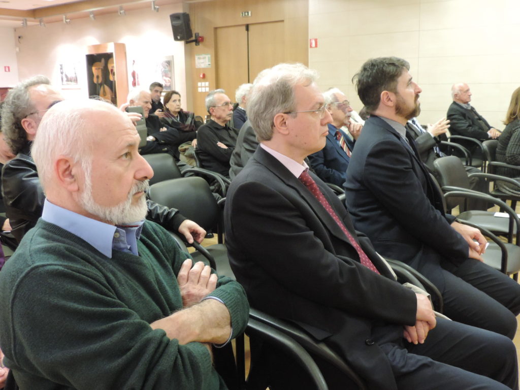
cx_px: 260
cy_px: 195
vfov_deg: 40.7
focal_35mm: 35
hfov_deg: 52.6
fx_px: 526
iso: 800
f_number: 3.3
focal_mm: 6.2
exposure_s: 1/10
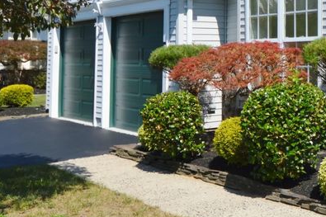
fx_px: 528
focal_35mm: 58
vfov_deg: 22.8
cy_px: 30
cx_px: 354
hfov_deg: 30.8
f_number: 9
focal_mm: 15
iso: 100
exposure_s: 1/320
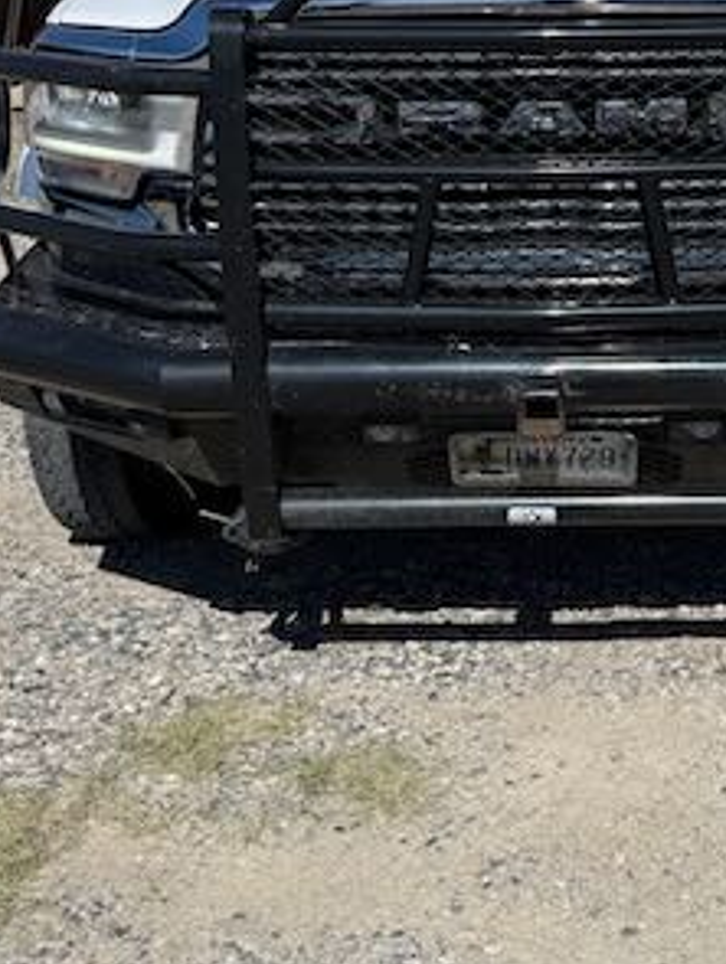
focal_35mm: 52
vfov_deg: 35.6
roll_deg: +0.4
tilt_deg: -8.8
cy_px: 199
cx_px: 585
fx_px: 1451
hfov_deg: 27.5
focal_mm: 6.76
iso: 80
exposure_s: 1/5714
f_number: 1.78
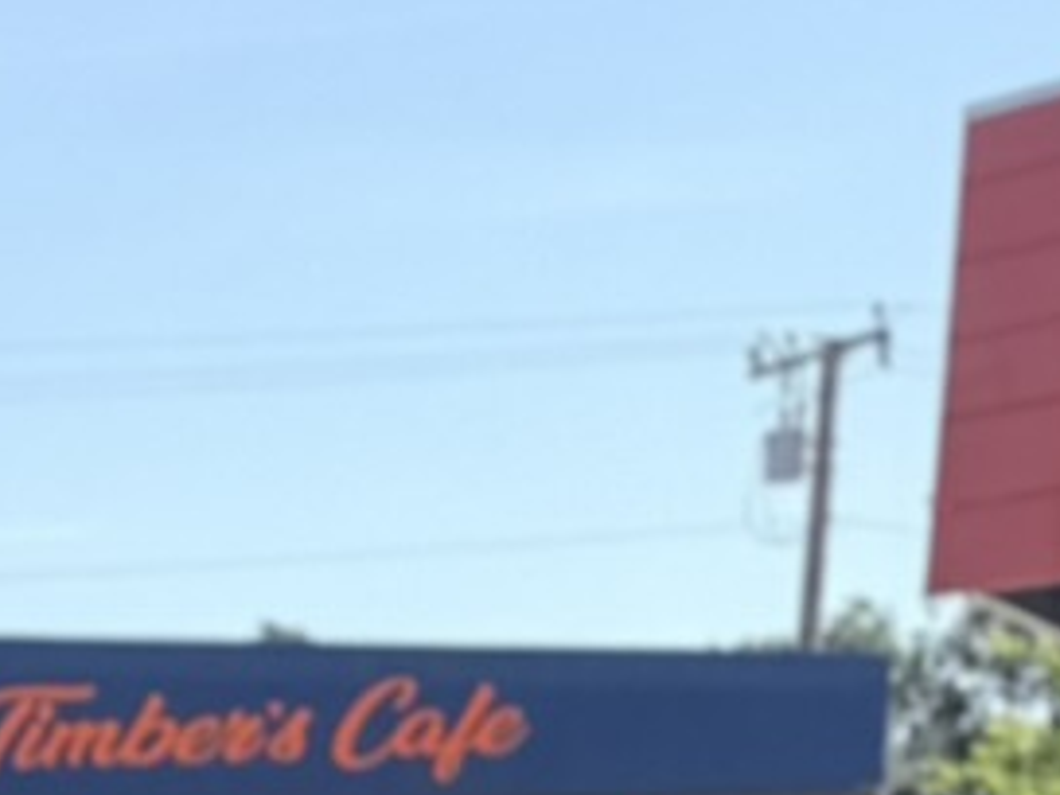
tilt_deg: -8.2
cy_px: 1913
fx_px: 5543
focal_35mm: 181
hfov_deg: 8.5
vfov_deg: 7.6
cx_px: -2440
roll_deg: -0.5
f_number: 1.78
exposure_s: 1/2907
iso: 80
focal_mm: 6.76
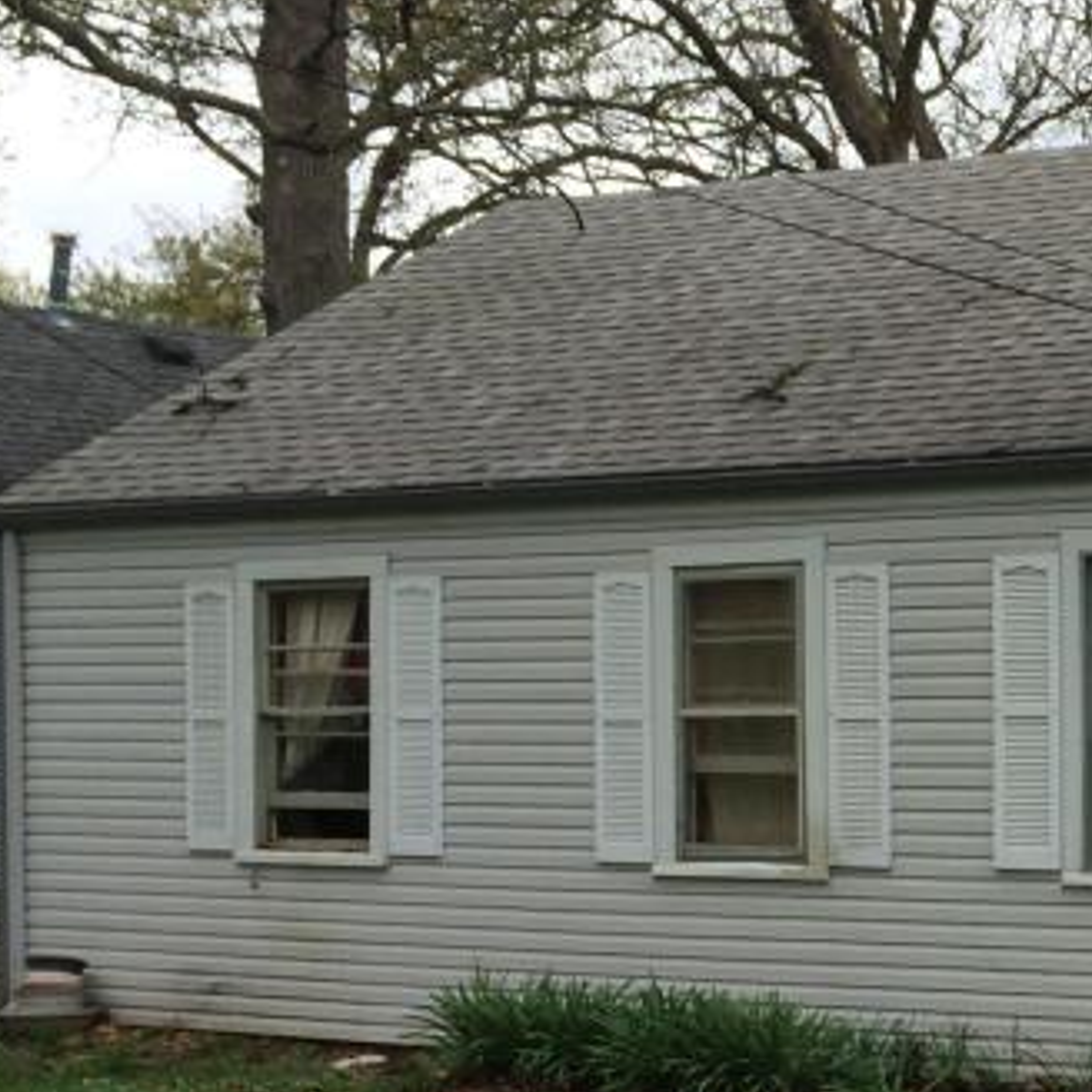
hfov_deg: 19.7
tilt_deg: -0.7
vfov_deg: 21.6
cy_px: 709
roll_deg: +1.7
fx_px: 2855
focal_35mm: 80
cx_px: 1468
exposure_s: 1/1080
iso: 32
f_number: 2.2
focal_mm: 4.15
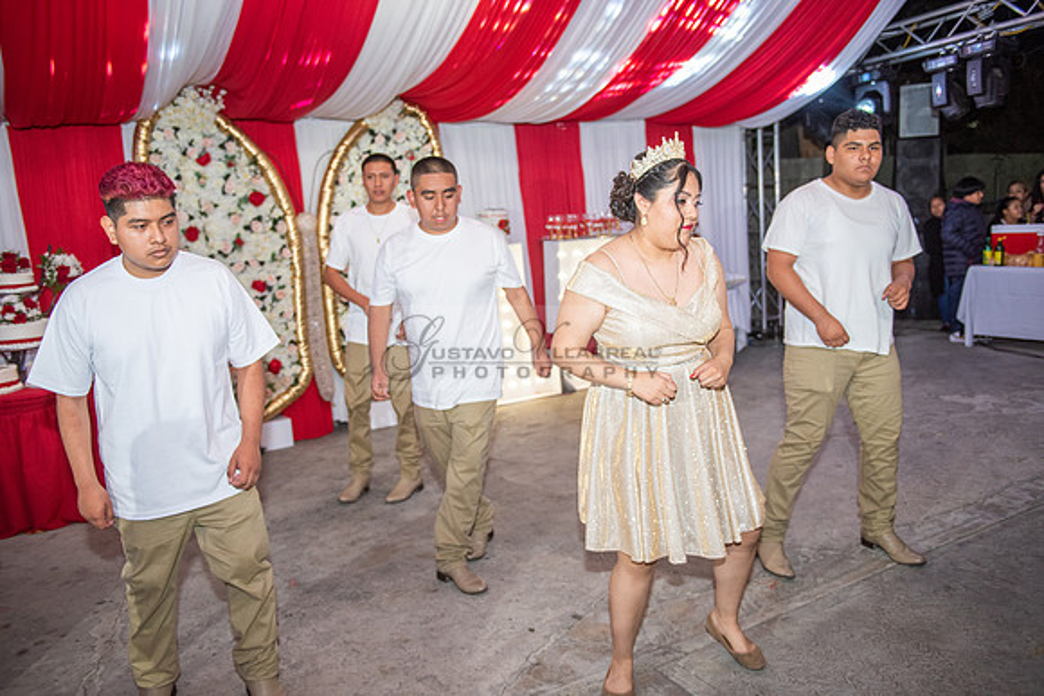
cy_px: 348
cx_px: 522
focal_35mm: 29
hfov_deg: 63.6
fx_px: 841
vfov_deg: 45.0
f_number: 3.2
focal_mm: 29
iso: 800
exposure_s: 1/160
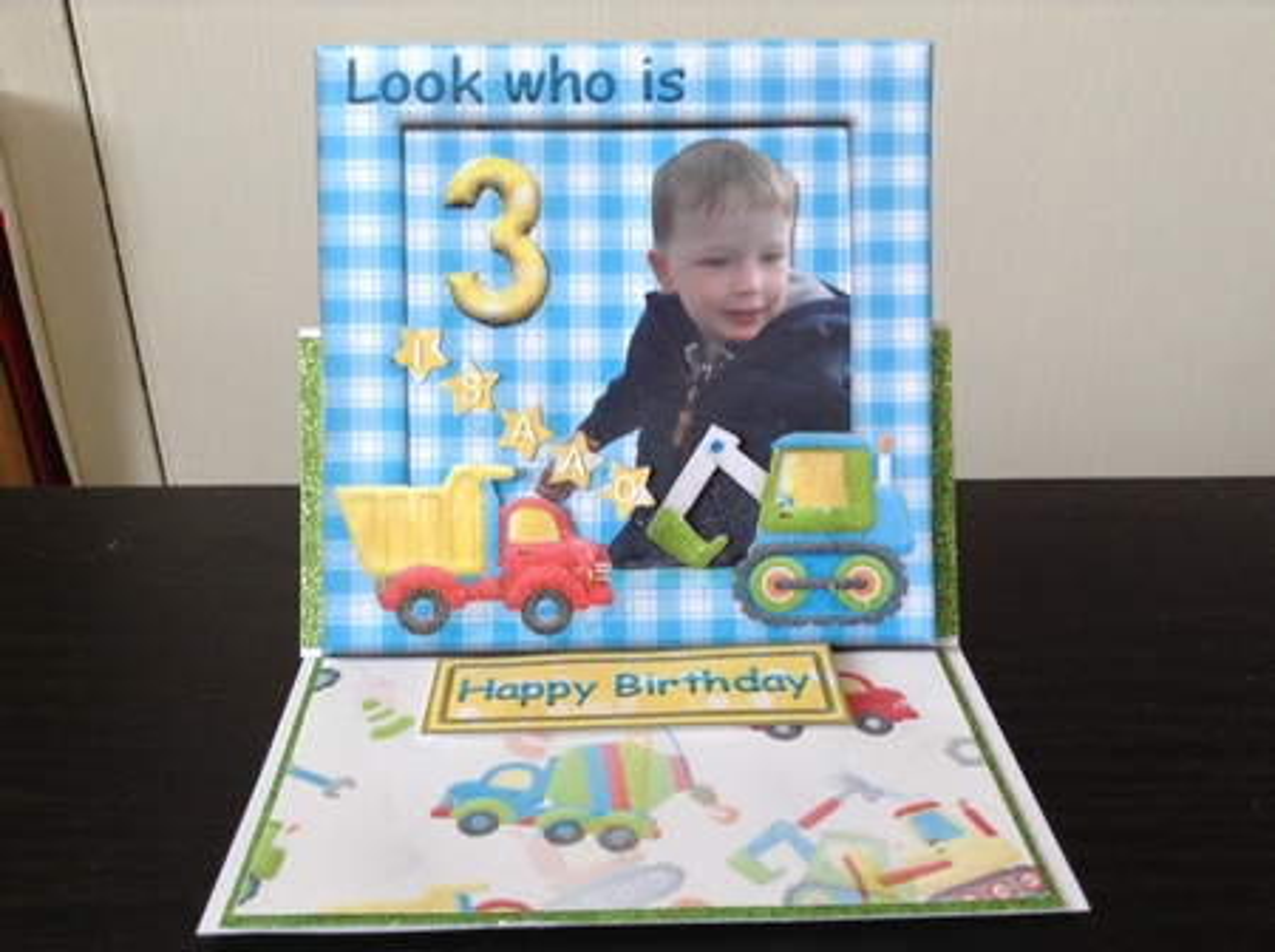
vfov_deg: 42.8
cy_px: 476
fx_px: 1214
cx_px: 638
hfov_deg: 55.4
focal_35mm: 33
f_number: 2.4
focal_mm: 3.3
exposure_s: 1/24
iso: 80
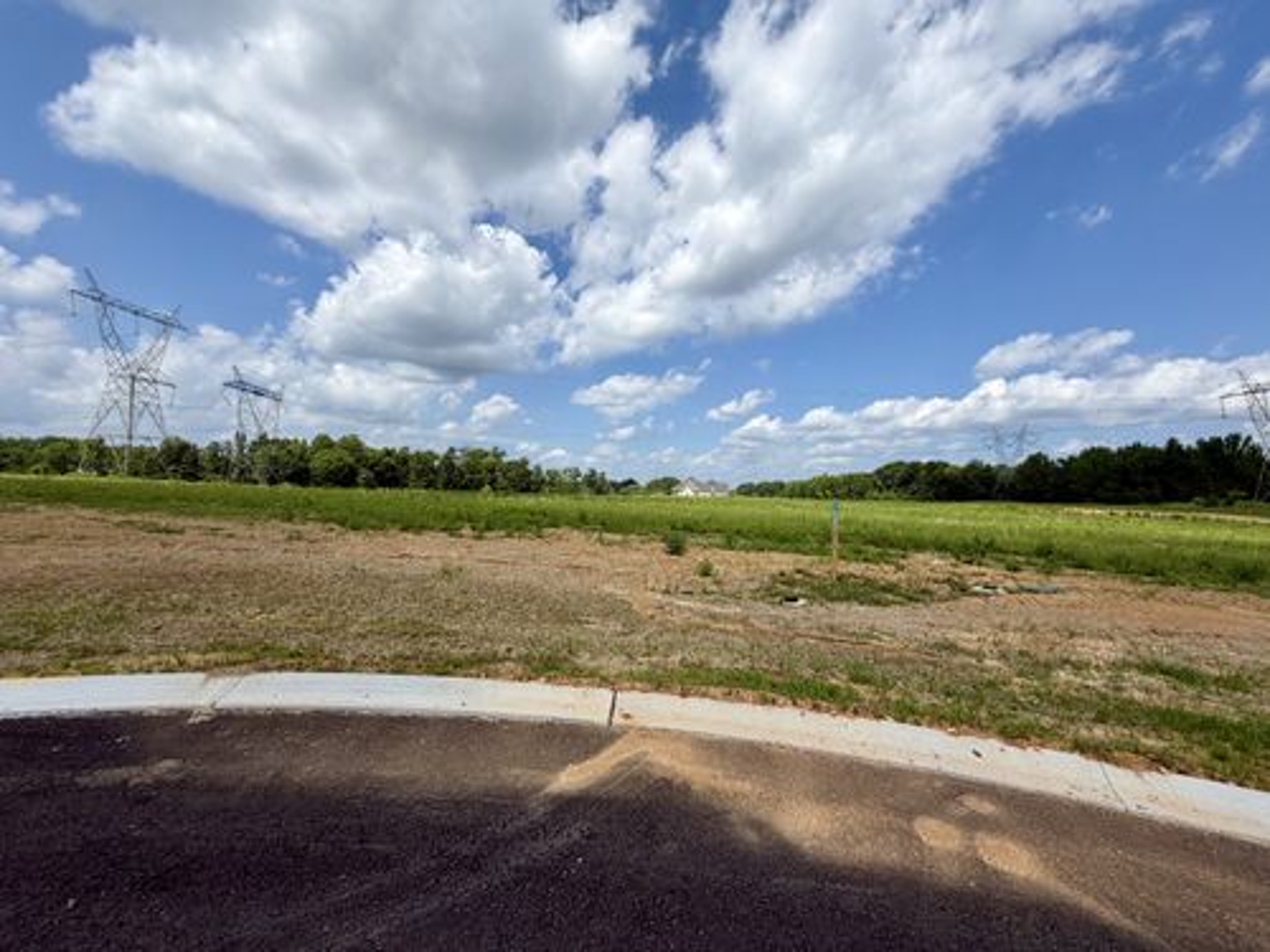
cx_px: 635
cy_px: 476
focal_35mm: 14
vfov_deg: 85.7
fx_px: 514
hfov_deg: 102.1
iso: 20
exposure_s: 1/1235
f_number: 2.2
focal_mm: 2.22
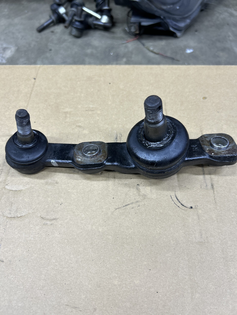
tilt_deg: -57.6
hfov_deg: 53.1
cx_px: 118
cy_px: 158
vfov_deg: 67.3
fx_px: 237
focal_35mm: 26
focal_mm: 5.7
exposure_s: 1/100
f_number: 1.5
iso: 125
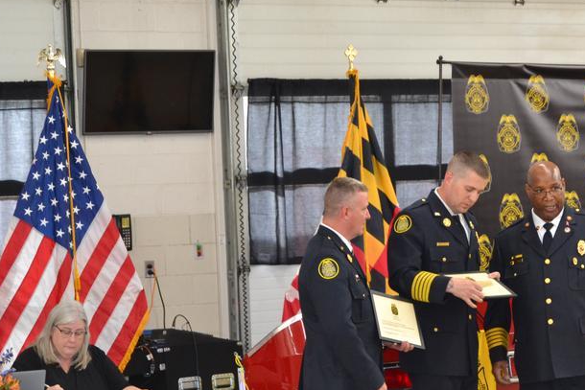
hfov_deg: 15.6
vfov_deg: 10.5
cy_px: 213
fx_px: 2129
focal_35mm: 131
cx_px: 414
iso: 1400
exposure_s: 1/60
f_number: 5.6
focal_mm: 52
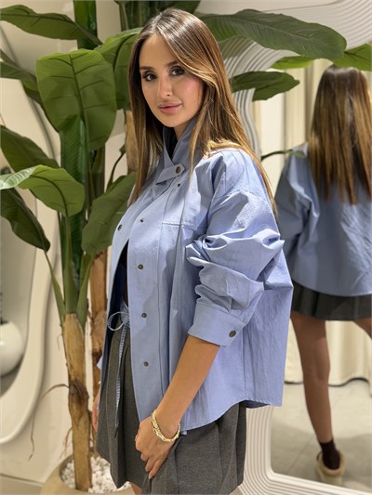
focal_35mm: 48
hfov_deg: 30.3
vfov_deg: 39.6
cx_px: 186
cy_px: 248
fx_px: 687
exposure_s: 1/146
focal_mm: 6.76
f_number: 1.78
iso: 64
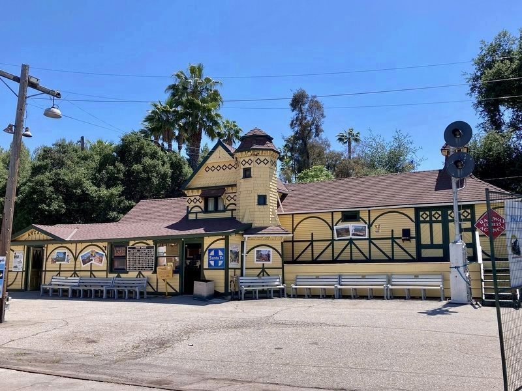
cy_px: 196
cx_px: 261
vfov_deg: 49.7
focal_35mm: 28
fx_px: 422
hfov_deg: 63.4
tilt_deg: +10.3
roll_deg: +0.6
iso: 20
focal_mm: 3.99
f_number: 1.8
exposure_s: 1/917
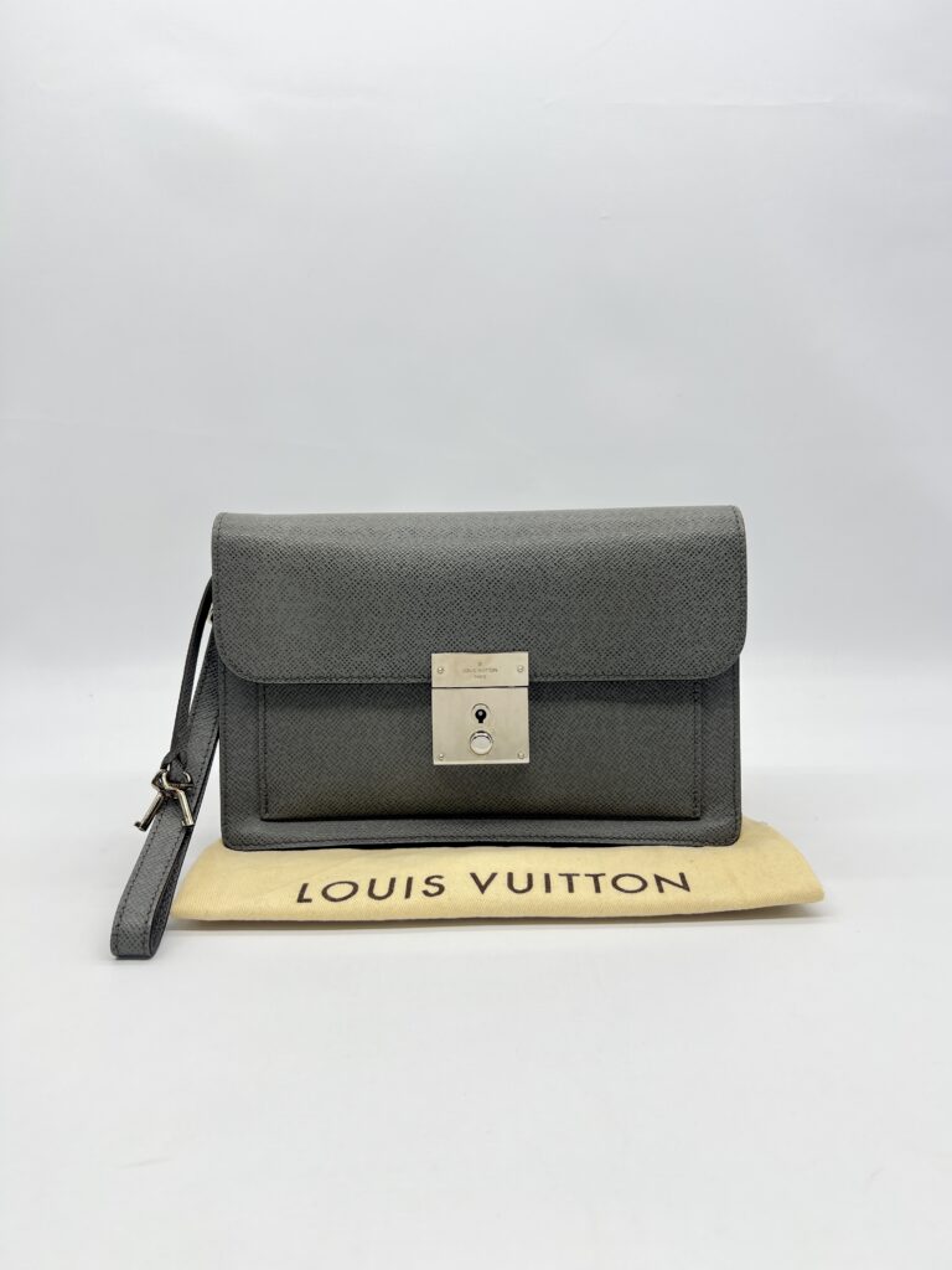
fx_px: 953
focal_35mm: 26
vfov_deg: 67.3
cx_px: 476
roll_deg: +0.2
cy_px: 635
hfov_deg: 53.1
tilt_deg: -9.7
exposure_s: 1/162
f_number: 1.5
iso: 40
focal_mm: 5.7
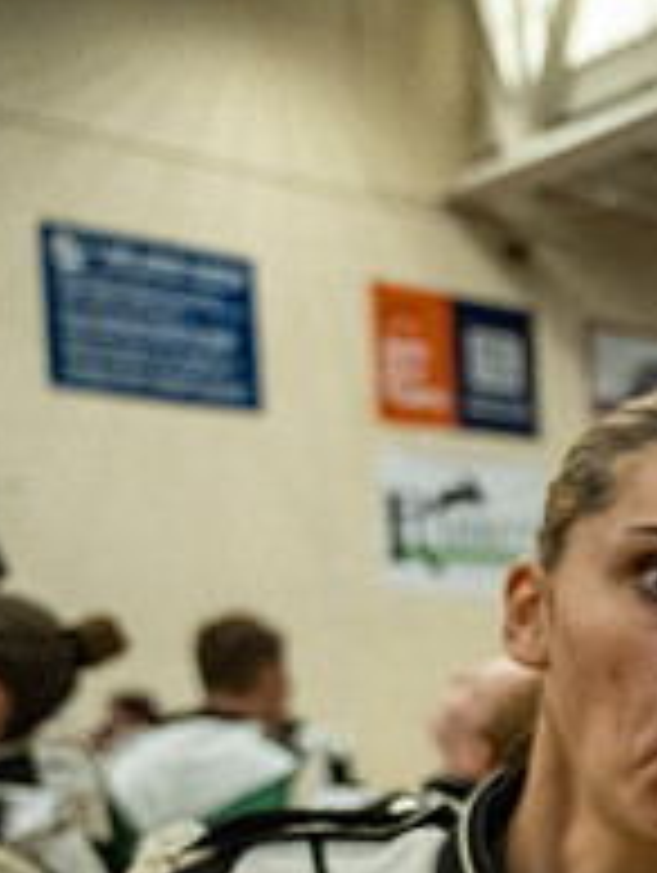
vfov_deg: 26.8
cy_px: 848
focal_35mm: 69
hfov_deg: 16.7
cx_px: 1274
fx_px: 1742
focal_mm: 24
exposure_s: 1/800
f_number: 4
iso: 8000
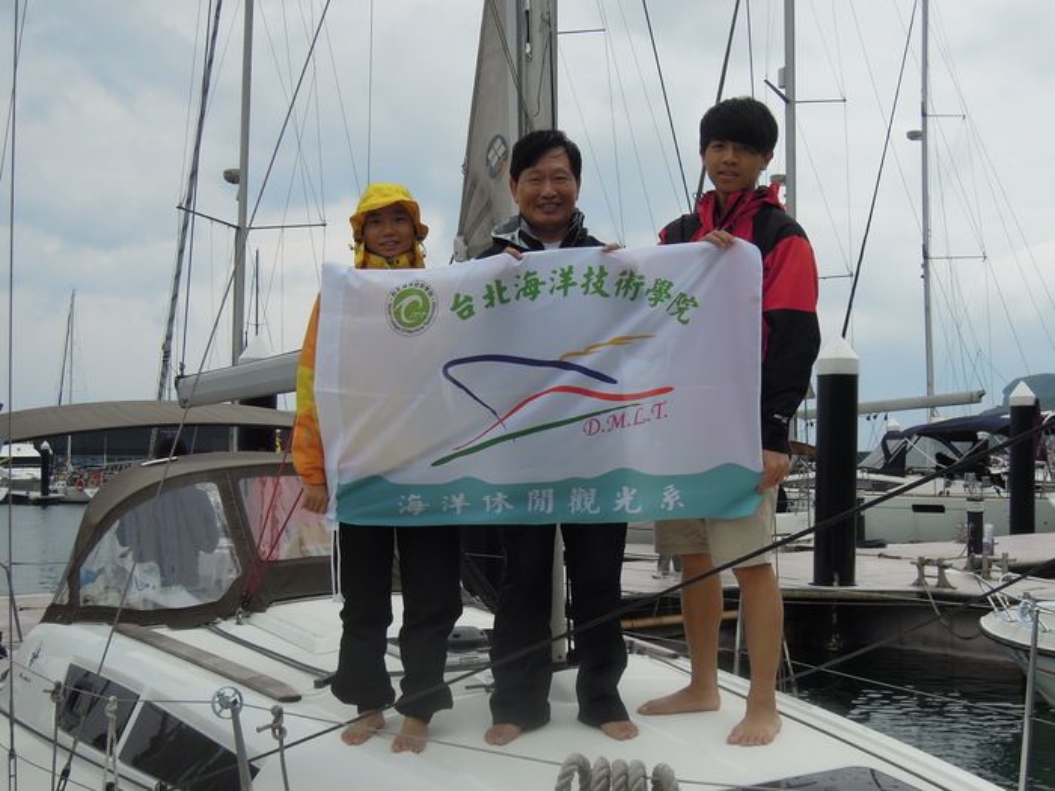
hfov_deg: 42.1
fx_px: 1371
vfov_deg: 32.2
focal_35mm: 45
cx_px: 528
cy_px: 396
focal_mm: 8.1
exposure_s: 1/1600
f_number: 3.5
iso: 160
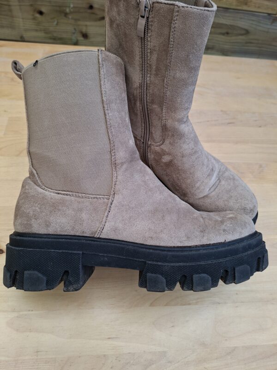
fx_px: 245
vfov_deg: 73.9
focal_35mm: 23
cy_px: 185
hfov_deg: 58.9
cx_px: 138
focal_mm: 5.54
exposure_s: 1/100
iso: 50
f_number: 1.8
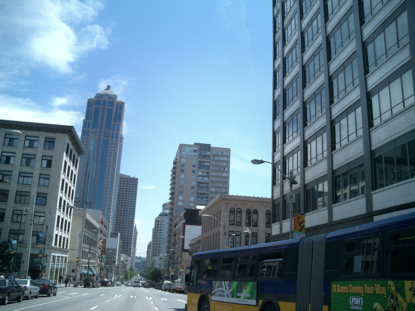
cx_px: 208
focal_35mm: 35
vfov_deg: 40.7
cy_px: 156
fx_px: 420
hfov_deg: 52.6
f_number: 4.2
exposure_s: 1/640
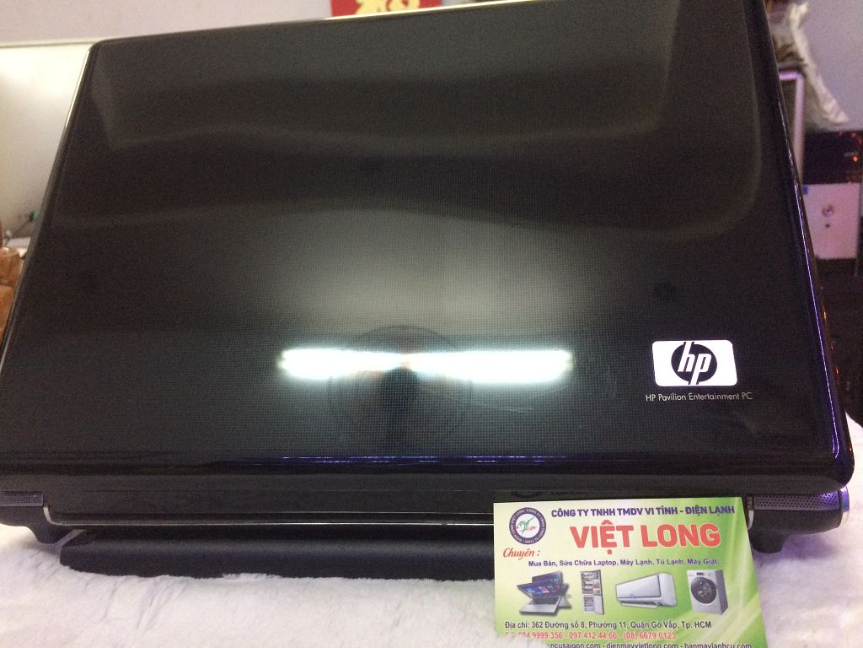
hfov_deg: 61.7
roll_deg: +4.5
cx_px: 432
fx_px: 723
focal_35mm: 29
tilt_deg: -13.3
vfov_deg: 48.2
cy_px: 324
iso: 320
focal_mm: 4.15
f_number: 2.2
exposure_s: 1/25
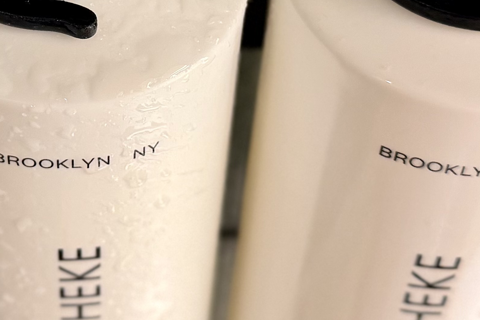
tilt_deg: -45.6
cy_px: 15
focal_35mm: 90
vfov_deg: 15.0
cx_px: 93
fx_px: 1200
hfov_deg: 22.3
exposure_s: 1/50
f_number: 1.78
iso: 250
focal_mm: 6.76
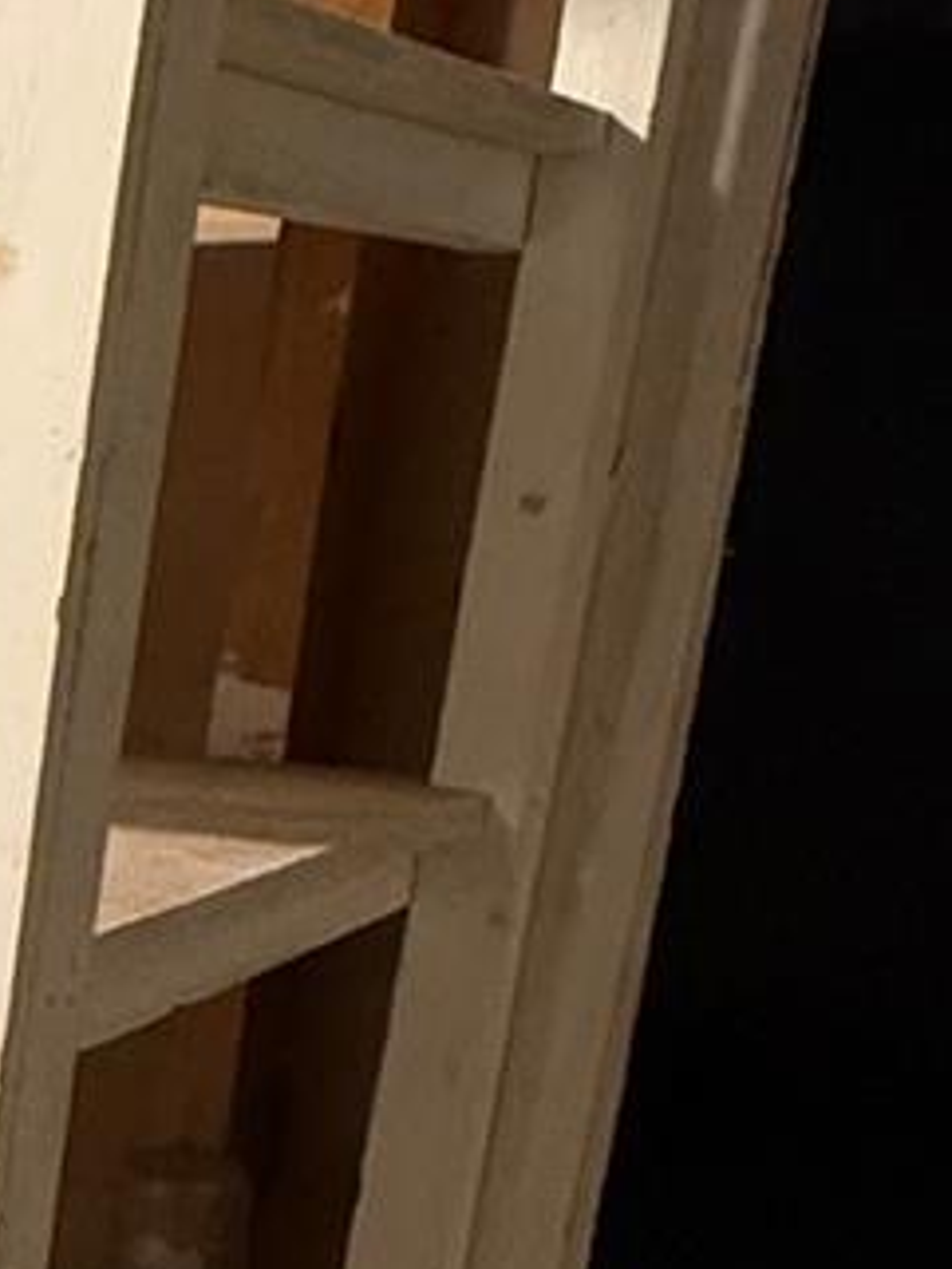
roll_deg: -1.6
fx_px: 2455
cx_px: -1130
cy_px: 882
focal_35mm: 67
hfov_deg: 15.6
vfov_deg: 28.7
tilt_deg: -12.1
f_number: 2.2
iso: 640
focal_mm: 2.22
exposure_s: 1/60
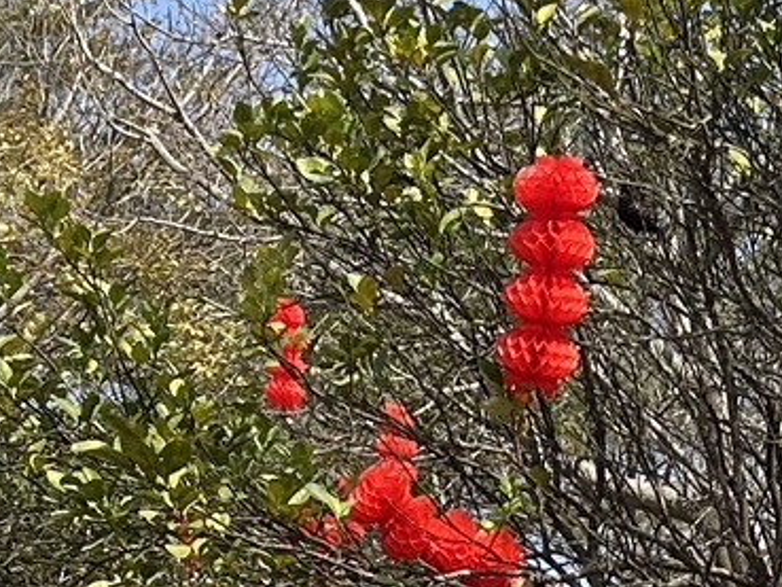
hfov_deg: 13.9
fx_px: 3186
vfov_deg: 10.1
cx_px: 608
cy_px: 956
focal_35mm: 141
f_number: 1.5
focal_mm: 5.7
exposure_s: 1/2762
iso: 50
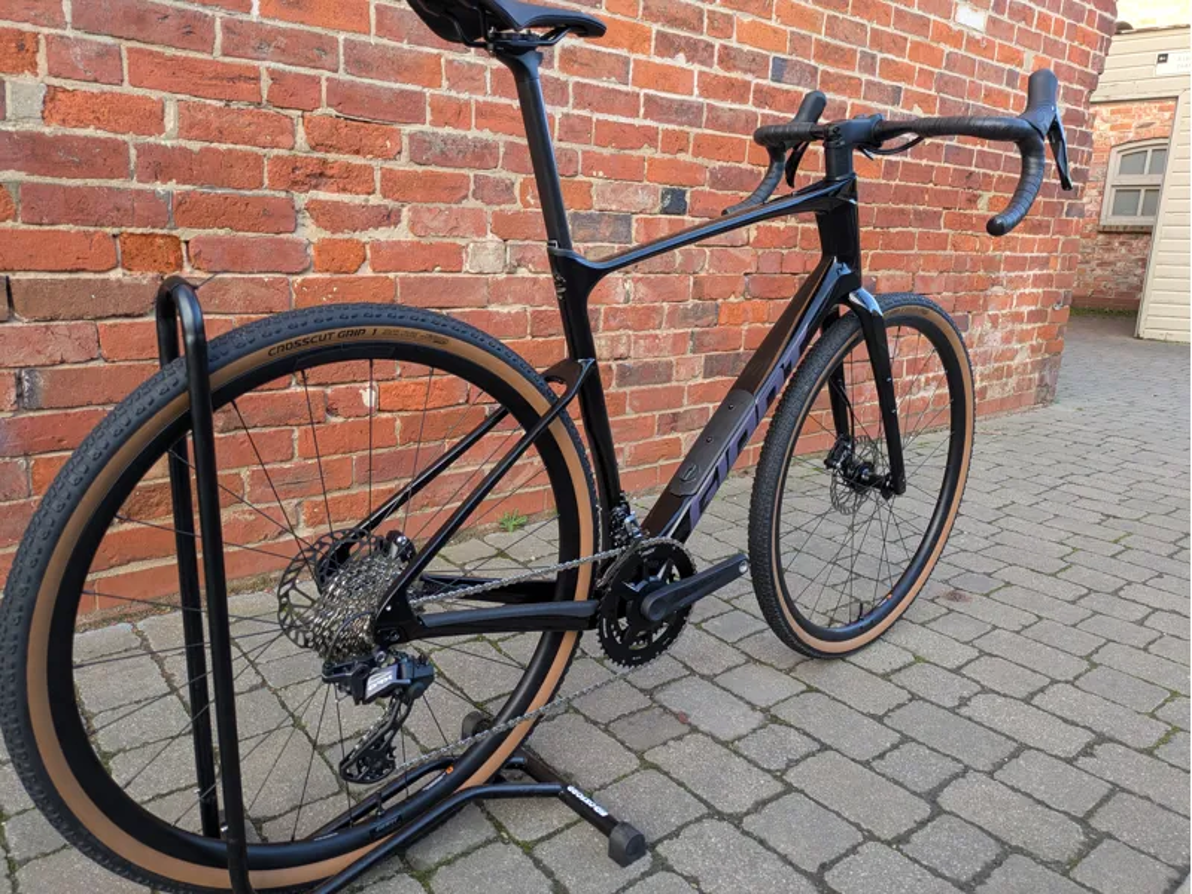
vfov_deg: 54.9
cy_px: 447
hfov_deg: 69.4
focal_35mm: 25
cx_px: 596
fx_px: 861
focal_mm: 5.43
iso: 53
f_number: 1.89
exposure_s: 1/100
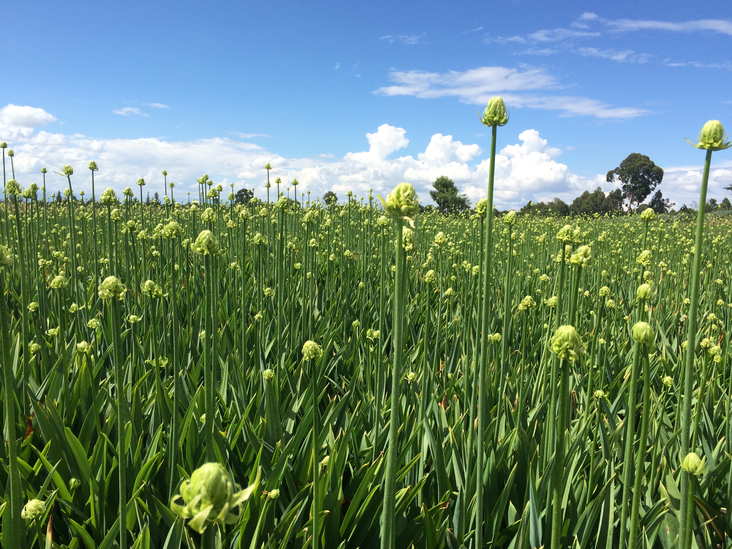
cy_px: 279
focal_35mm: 31
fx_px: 656
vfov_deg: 45.4
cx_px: 355
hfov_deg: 58.3
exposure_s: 1/2283
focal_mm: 4.12
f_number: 2.2
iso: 32
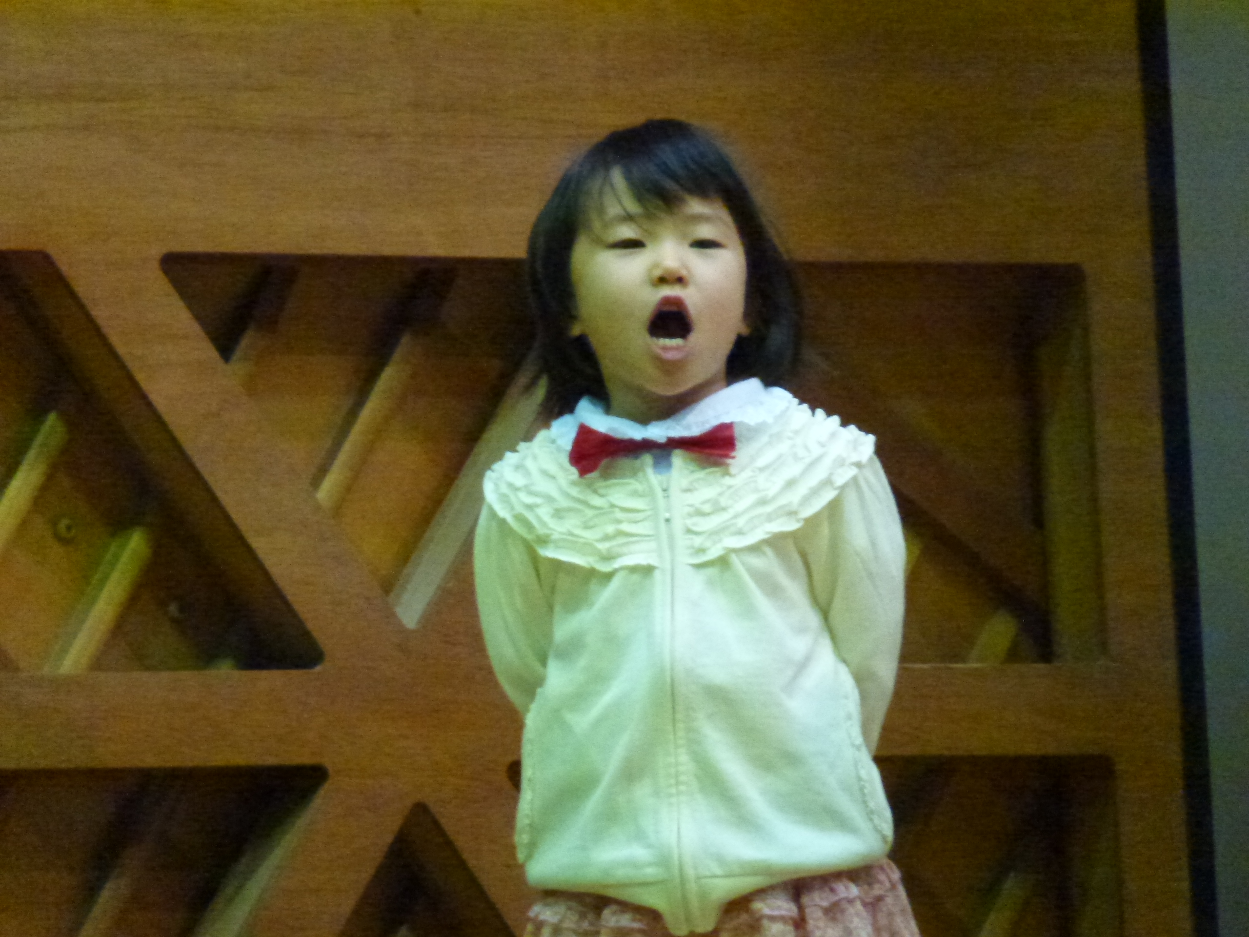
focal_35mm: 384
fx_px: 13855
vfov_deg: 3.9
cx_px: 624
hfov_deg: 5.2
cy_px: 468
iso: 1600
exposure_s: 1/30
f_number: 5.9
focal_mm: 68.8
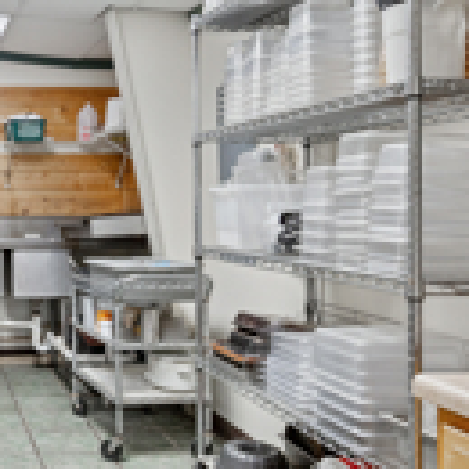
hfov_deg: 34.9
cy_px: 368
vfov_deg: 39.5
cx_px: -52
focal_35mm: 41
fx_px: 628
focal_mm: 14
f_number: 9
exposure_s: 1/8
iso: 400
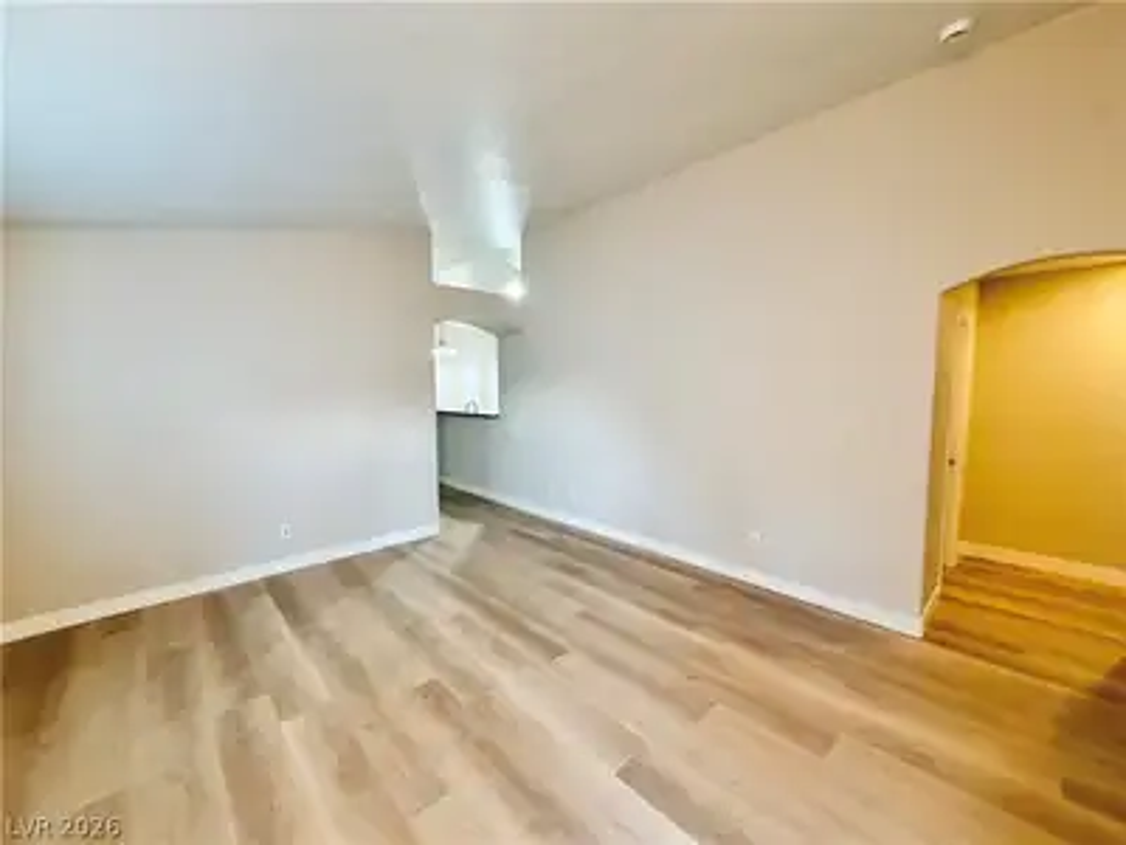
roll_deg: -0.6
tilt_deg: -5.0
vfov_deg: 85.7
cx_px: 563
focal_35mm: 14
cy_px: 422
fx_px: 455
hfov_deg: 102.1
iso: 400
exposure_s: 1/60
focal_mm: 2.22
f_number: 2.2
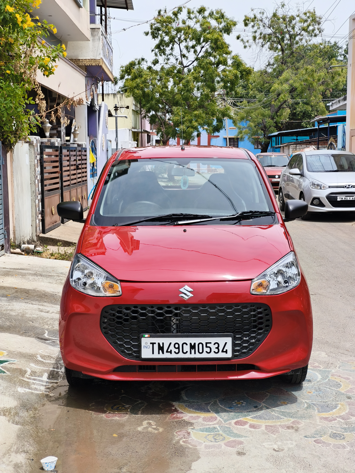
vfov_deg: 38.2
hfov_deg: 29.1
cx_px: 178
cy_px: 236
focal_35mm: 50
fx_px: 684
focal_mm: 7.1
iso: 101
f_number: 1.85
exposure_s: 1/2028
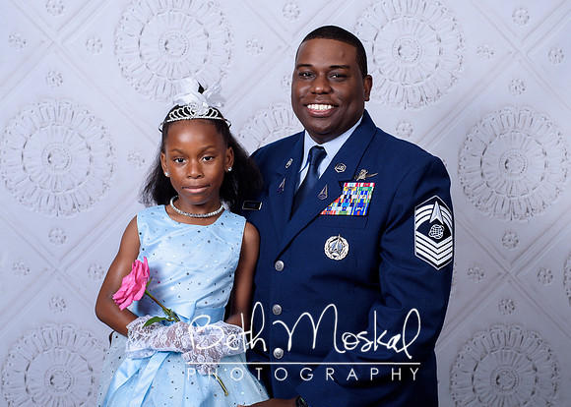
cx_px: 339
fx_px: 1018
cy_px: 183
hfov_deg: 31.2
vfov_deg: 22.6
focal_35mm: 63
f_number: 5.6
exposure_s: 1/200
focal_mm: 50
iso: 100
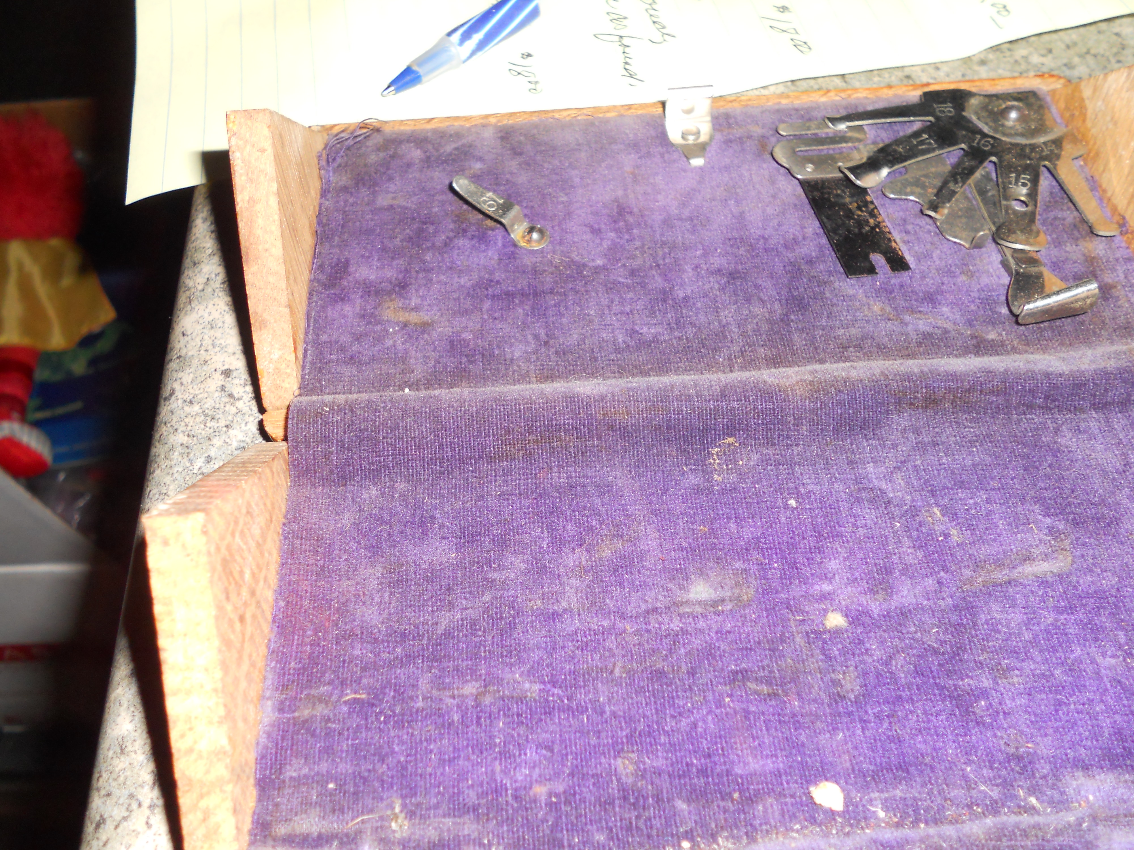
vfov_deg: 44.2
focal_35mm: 32
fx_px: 1048
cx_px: 567
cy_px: 425
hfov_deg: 56.8
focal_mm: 5.8
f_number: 8.8
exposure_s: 1/25
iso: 200
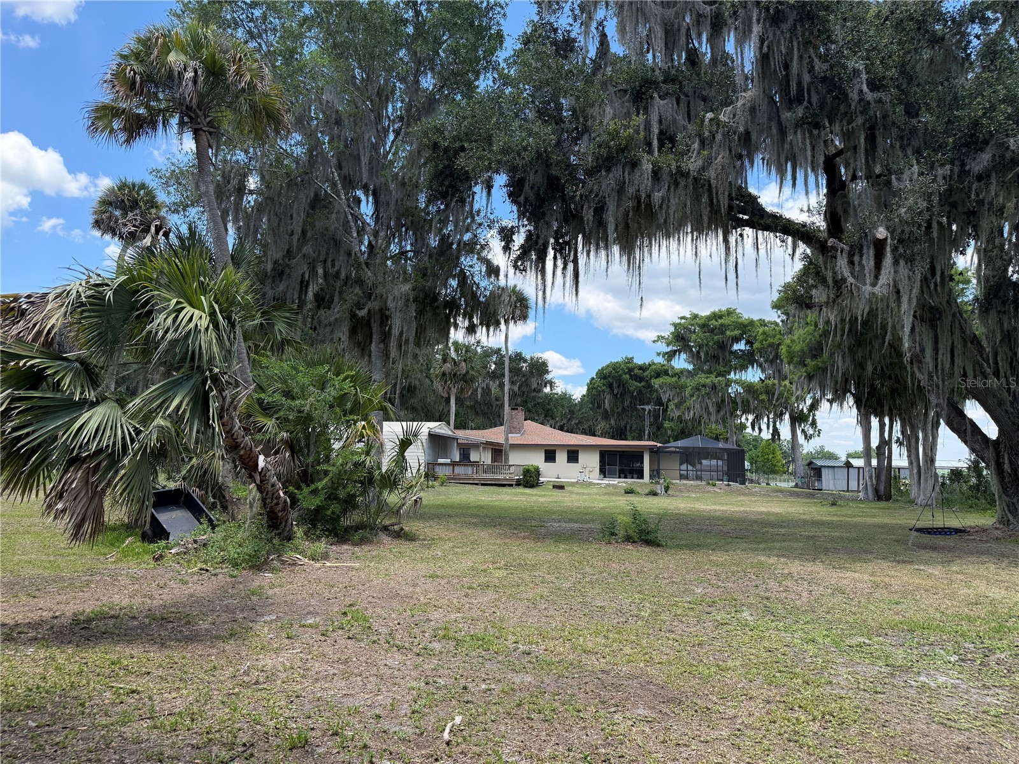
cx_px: 510
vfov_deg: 56.8
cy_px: 382
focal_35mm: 24
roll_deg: -1.6
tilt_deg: +6.5
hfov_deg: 71.6
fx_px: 706
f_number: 1.78
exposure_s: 1/1770
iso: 100
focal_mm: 6.76
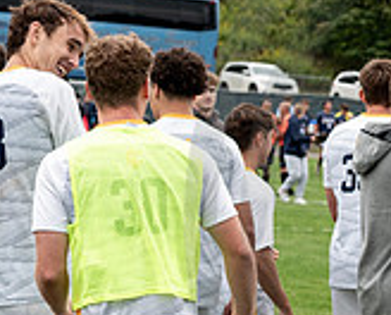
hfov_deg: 8.1
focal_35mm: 234
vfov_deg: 6.6
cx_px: 608
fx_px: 2714
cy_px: 221
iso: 320
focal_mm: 70
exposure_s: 1/400
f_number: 5
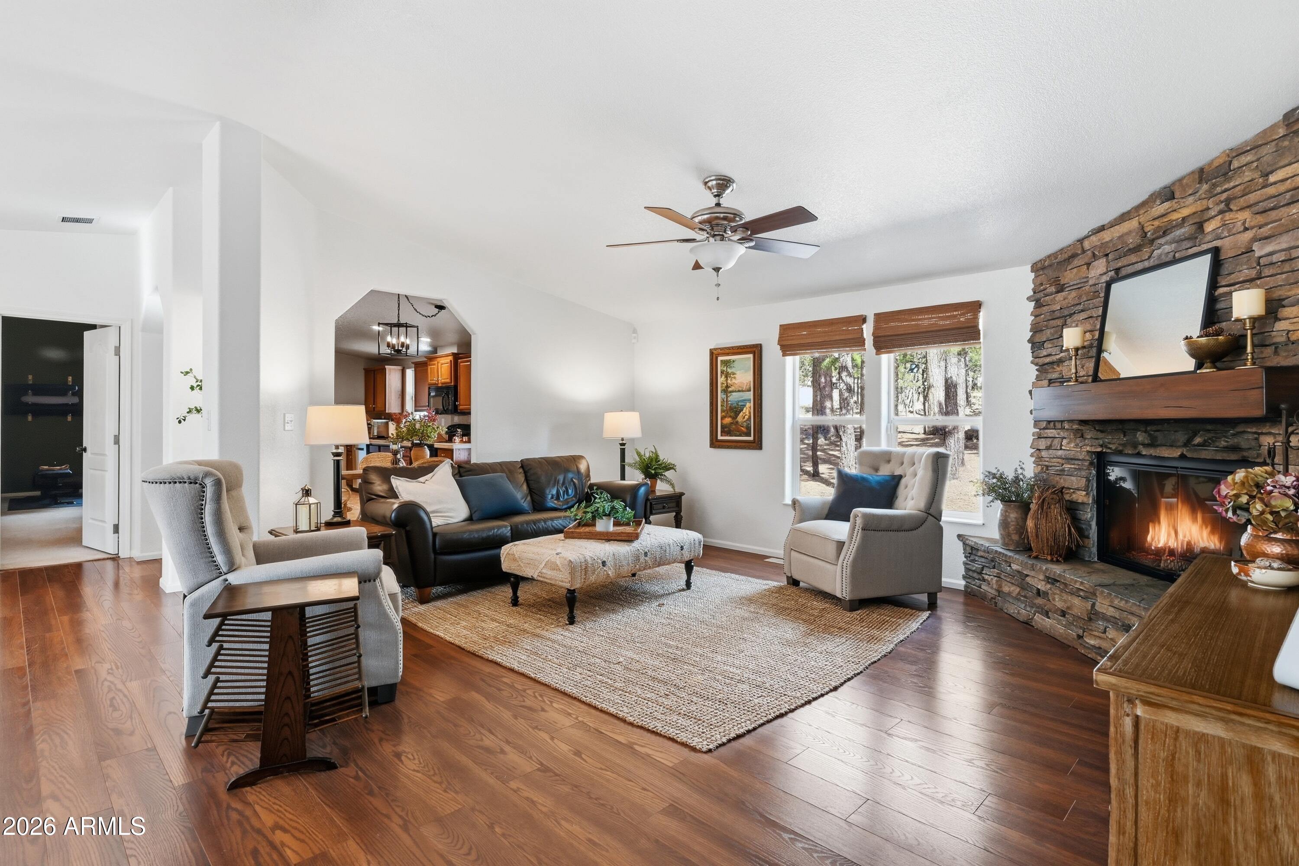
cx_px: 650
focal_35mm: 18
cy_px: 433
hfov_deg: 91.6
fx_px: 631
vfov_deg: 68.9
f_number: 9
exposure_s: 1/60
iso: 250
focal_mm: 17.5
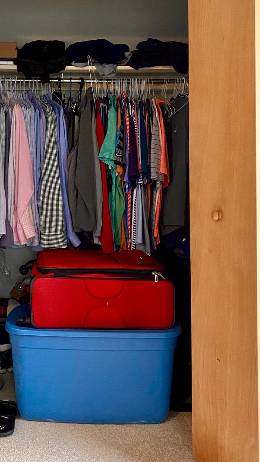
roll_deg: +0.2
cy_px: 189
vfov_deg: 49.1
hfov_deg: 28.4
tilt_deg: +1.2
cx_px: 52
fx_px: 502
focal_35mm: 41
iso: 500
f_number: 1.8
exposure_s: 1/40
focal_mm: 4.25
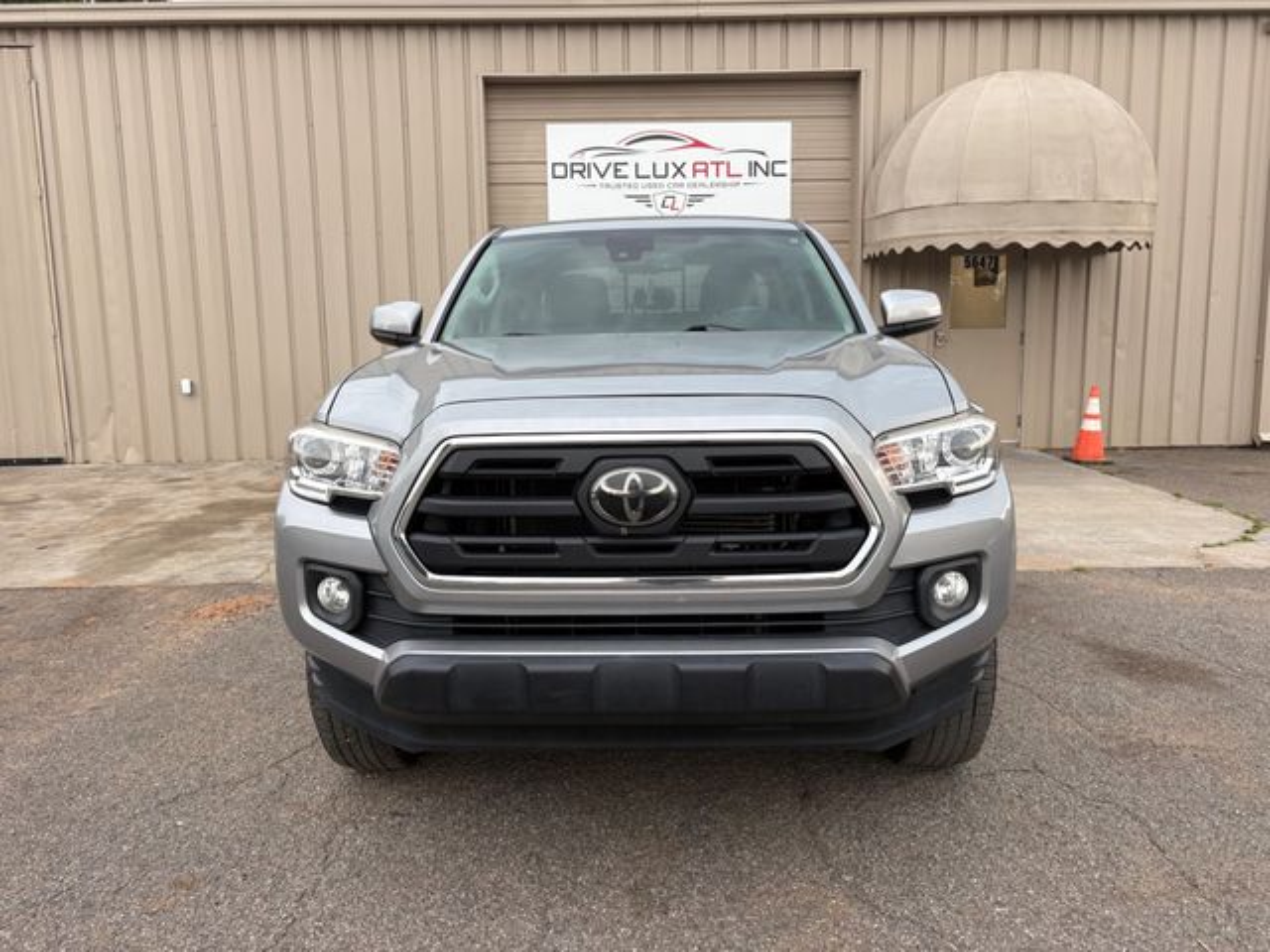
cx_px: 635
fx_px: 954
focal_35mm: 26
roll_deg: +1.4
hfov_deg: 67.3
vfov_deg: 53.1
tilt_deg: -7.0
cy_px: 476
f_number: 1.6
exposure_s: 1/251
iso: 40
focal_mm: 5.96
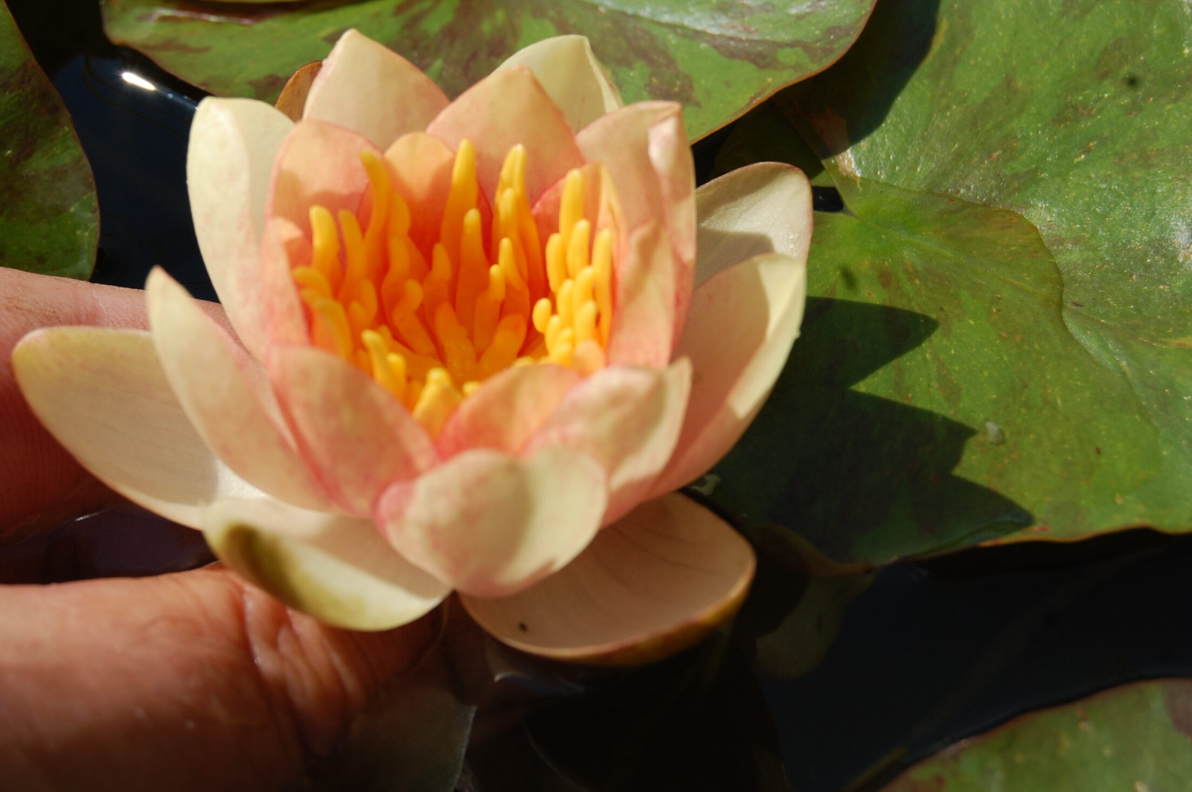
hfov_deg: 21.3
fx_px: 3162
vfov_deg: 14.3
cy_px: 355
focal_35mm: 96
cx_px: 561
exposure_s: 1/400
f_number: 11
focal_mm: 55
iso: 200
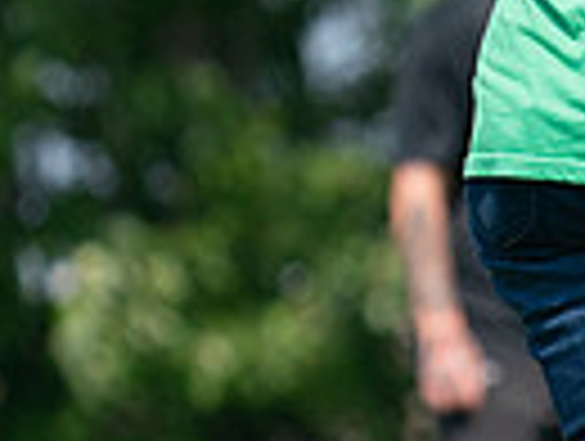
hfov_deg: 1.5
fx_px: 23060
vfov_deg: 1.1
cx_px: 1035
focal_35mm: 1362
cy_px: 119
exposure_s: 1/4000
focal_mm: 318
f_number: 6.3
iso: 1250
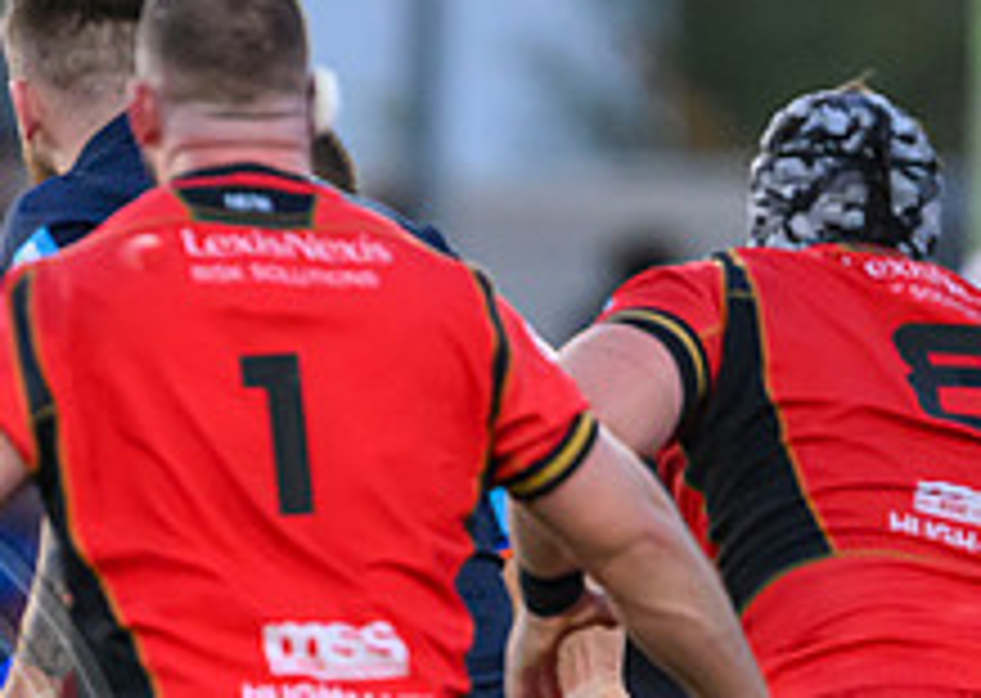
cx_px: -124
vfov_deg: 0.7
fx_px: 54829
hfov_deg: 1.0
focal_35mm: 1971
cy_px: 1123
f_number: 4
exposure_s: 1/1250
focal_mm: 560
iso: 4000
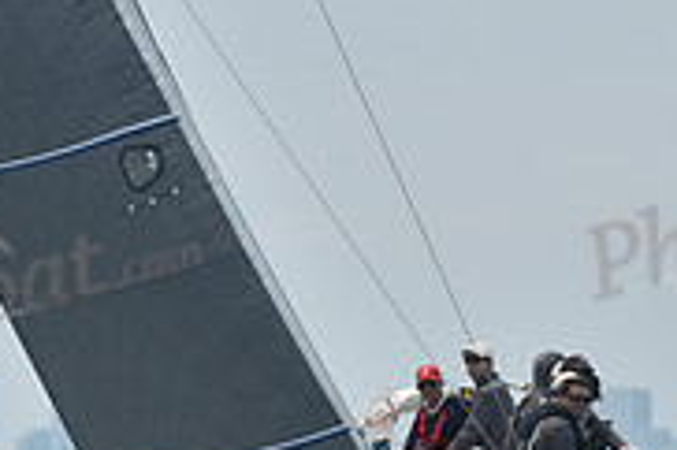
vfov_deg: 2.2
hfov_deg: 3.2
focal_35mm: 638
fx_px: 11987
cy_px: 448
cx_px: 398
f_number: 11
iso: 250
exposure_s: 1/800
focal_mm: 200
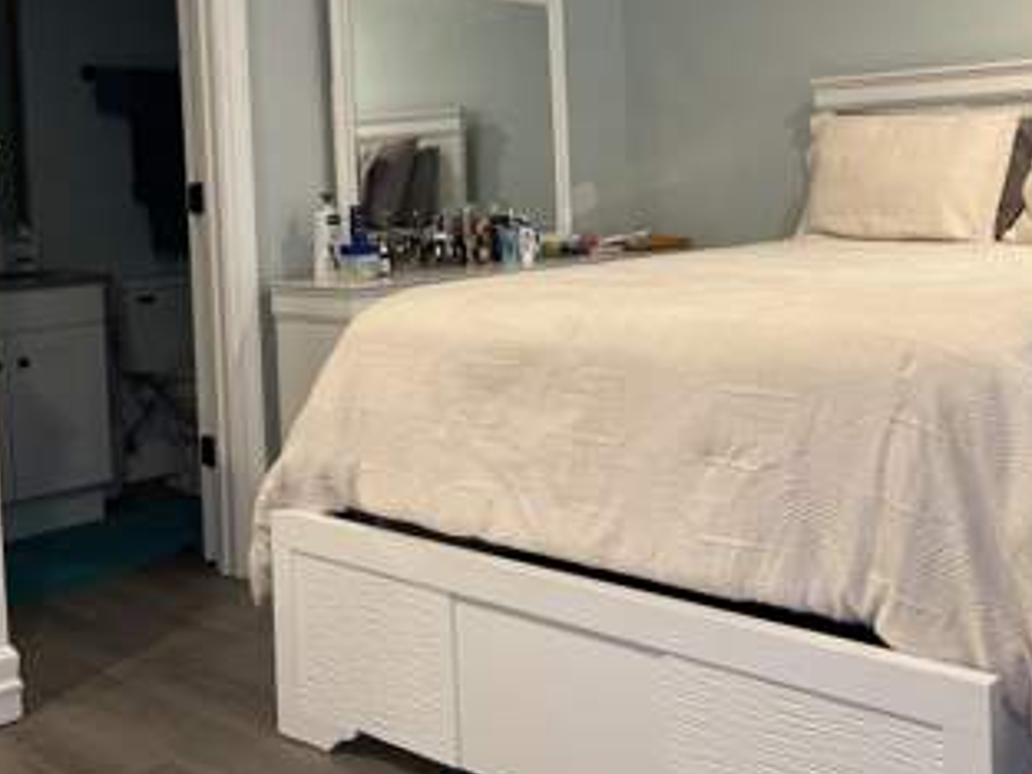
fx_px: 1193
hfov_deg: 45.4
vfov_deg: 35.2
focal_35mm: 40
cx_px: 757
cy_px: 195
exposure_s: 1/60
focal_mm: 5.1
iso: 80
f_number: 1.6
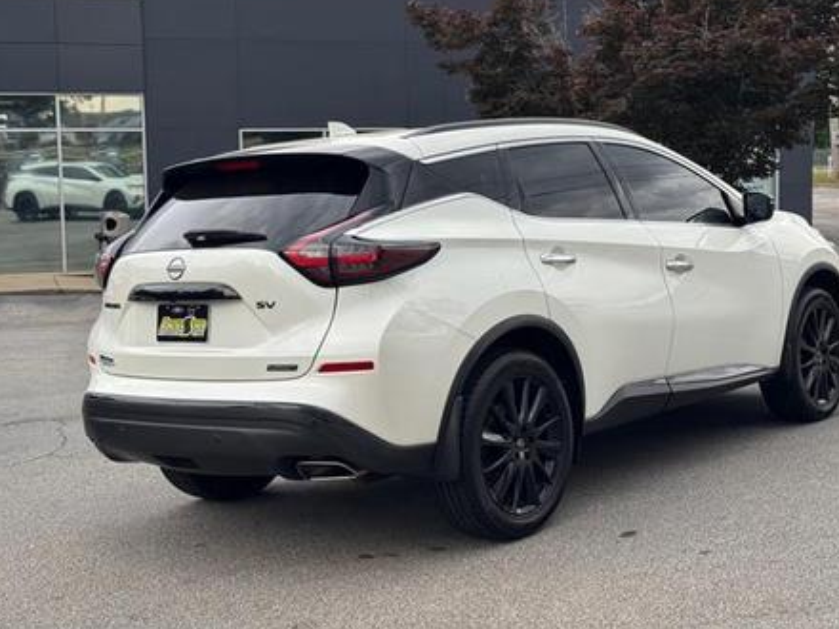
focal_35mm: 55
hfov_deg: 34.9
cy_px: 278
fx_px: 1333
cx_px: 442
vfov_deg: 26.5
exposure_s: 1/507
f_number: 1.78
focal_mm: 6.76
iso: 64
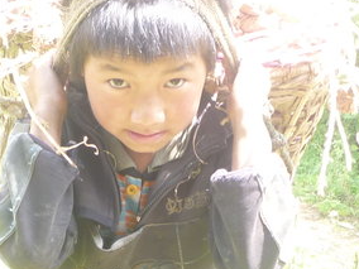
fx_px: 1348
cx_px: 172
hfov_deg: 15.2
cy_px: 376
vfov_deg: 11.1
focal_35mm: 130
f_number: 3.3
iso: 80
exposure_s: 1/50
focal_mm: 6.3
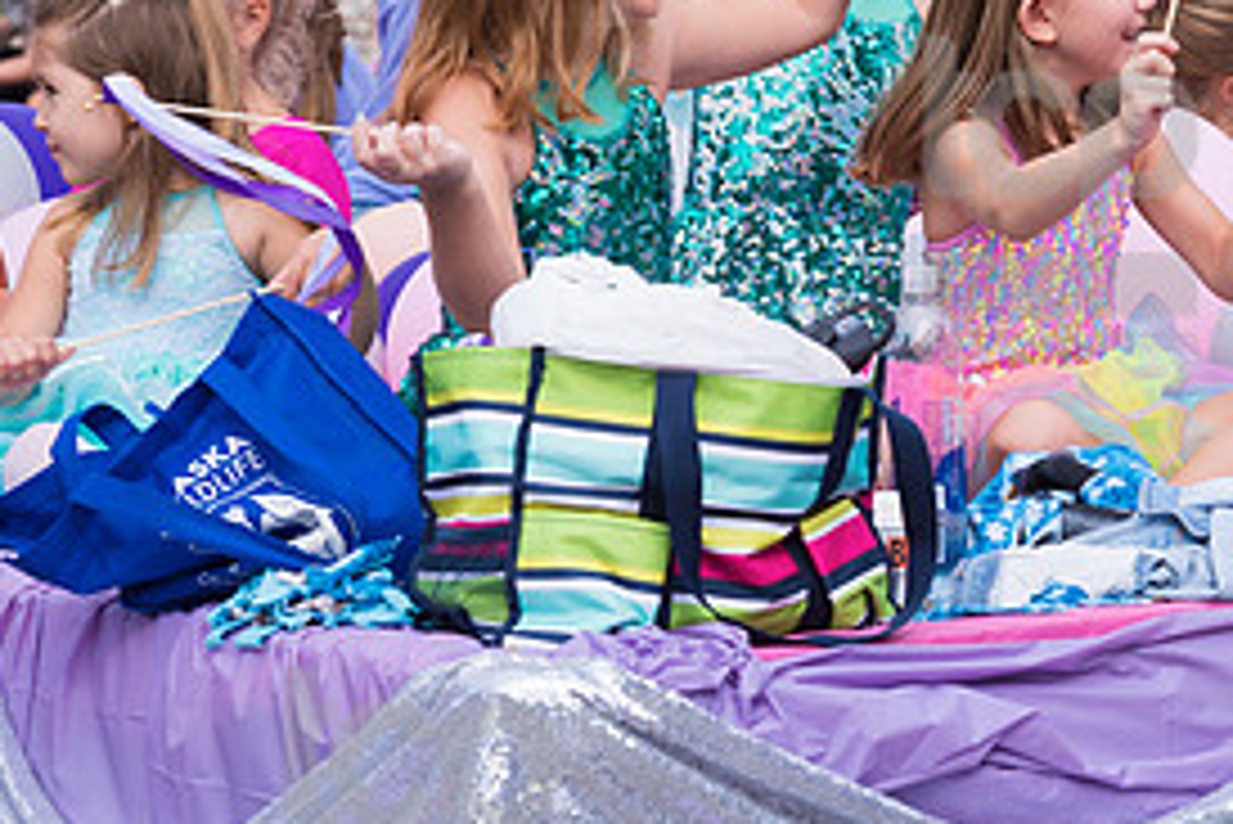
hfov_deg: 10.2
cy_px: 196
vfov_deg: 6.8
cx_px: 1062
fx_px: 6888
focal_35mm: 201
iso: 160
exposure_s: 1/500
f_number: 6.3
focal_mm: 95
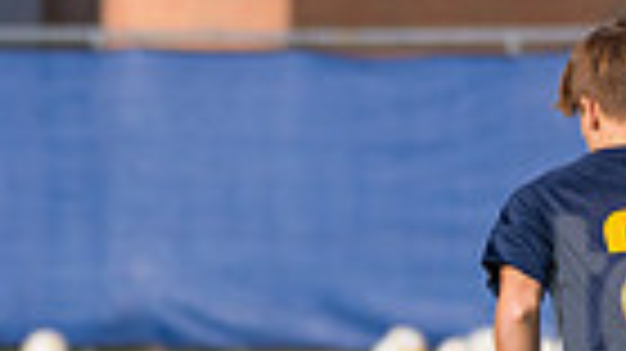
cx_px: 694
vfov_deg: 1.1
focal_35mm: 1137
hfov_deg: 1.9
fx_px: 18862
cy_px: 376
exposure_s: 1/2000
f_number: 5.6
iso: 320
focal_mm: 260
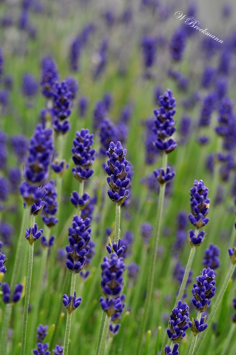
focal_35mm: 90
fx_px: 887
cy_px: 178
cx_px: 118
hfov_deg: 15.1
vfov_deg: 22.6
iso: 250
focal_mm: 60
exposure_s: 1/160
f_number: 13
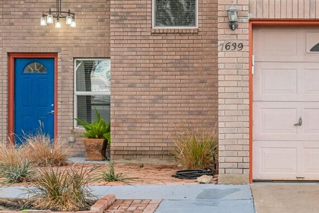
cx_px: 220
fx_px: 576
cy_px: -43
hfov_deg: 30.7
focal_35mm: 65
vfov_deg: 19.7
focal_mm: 23
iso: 200
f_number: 8
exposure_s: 1/45
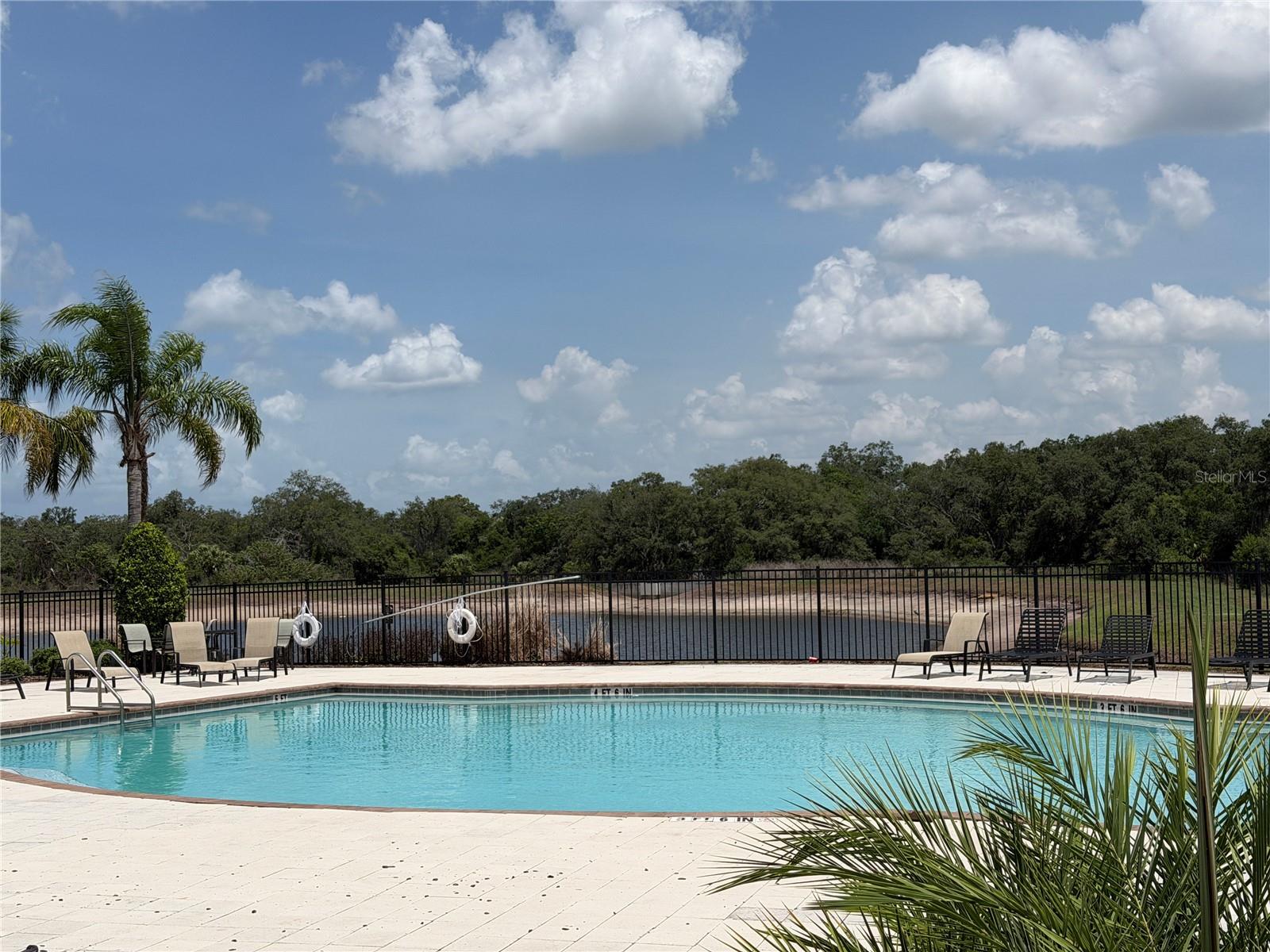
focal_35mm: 48
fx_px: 1761
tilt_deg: +1.6
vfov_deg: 30.3
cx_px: 635
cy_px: 476
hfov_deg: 39.7
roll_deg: +2.1
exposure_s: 1/11364
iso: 64
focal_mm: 6.76
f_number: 1.78
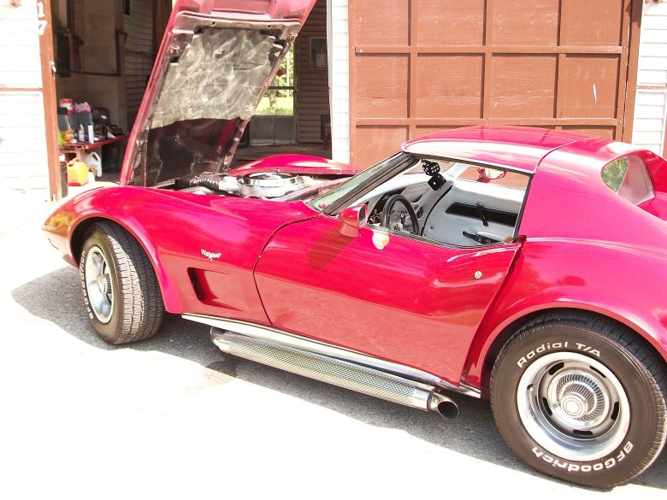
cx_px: 328
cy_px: 245
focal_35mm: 41
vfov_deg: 35.1
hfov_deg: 45.8
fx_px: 790
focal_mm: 7.1
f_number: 3.2
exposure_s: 1/160
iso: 80
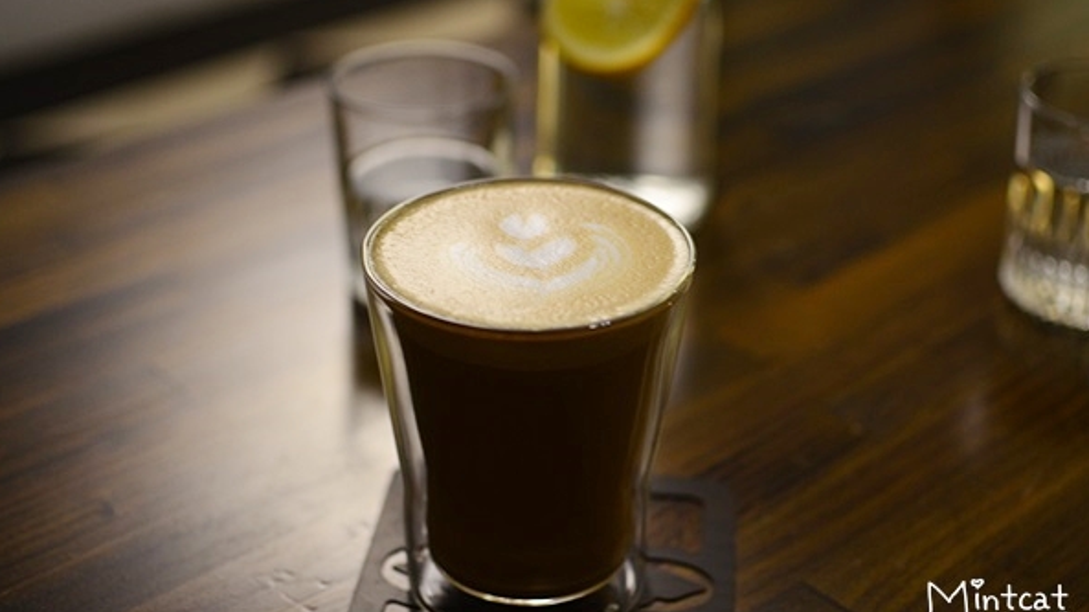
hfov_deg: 37.5
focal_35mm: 56
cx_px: 545
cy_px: 280
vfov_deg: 21.6
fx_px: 1603
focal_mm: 35
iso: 500
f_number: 2
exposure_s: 1/30
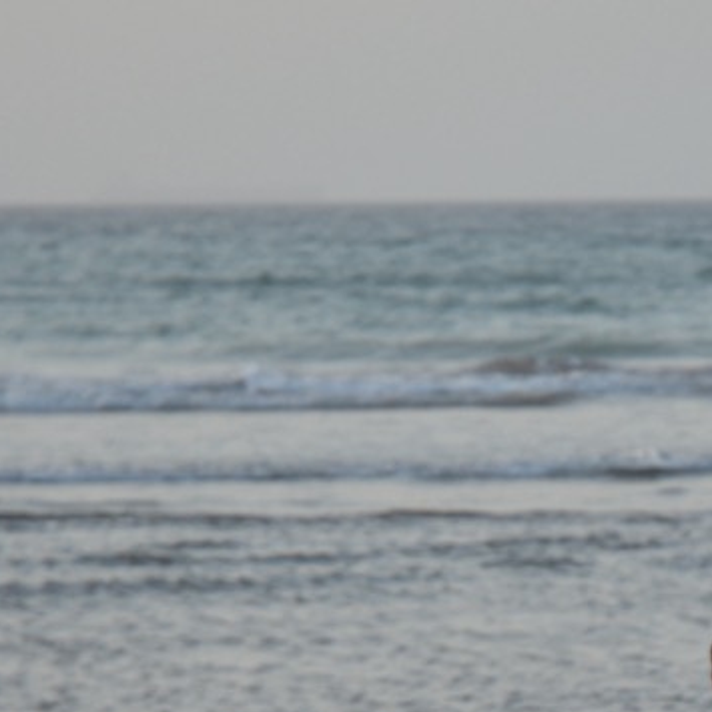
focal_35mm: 302
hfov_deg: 5.8
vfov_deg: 5.8
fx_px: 7028
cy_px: 738
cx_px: 764
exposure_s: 1/400
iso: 400
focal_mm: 70
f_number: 5
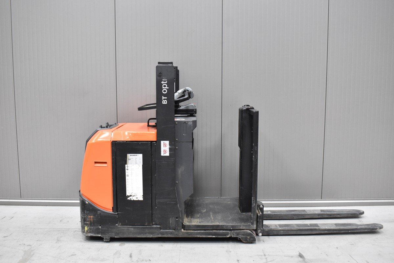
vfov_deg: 40.0
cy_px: 132
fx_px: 361
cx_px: 197
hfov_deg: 57.2
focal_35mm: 33
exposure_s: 1/30
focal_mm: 22
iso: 1600
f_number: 5
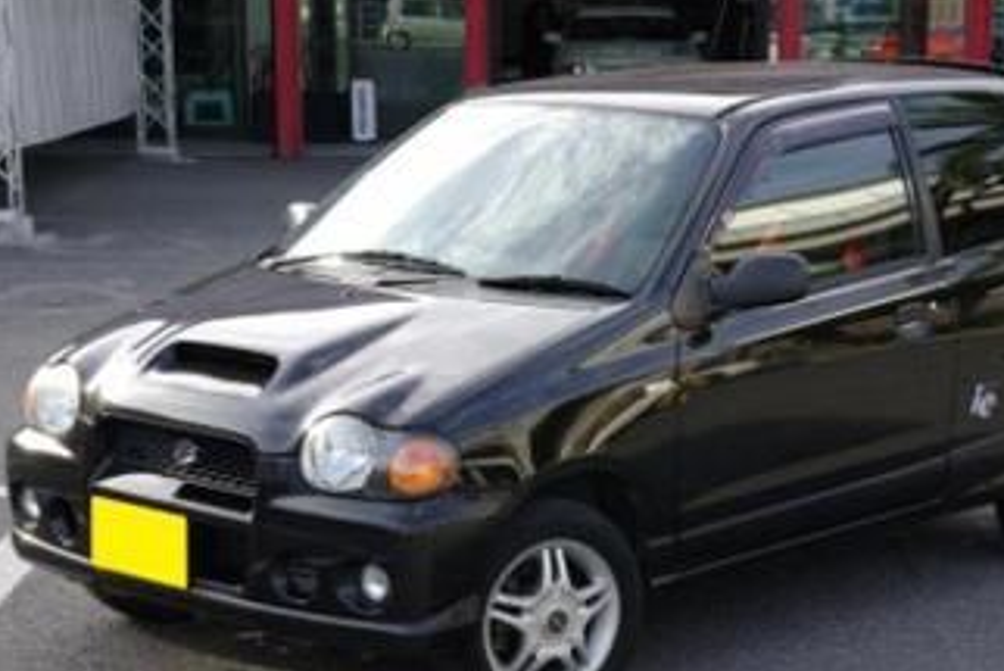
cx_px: 560
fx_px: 2333
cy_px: 390
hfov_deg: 24.3
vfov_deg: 16.3
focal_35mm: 84
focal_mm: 45
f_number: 8
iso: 280
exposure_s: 1/125
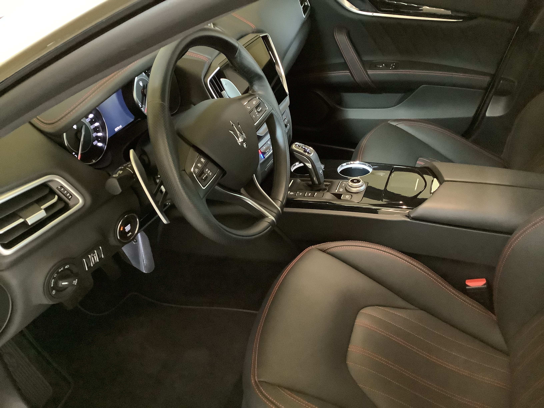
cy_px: 204
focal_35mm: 31
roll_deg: -0.3
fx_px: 487
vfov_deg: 45.4
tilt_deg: -35.5
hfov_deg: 58.4
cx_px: 272
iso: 800
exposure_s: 1/15
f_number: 2.4
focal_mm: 3.3
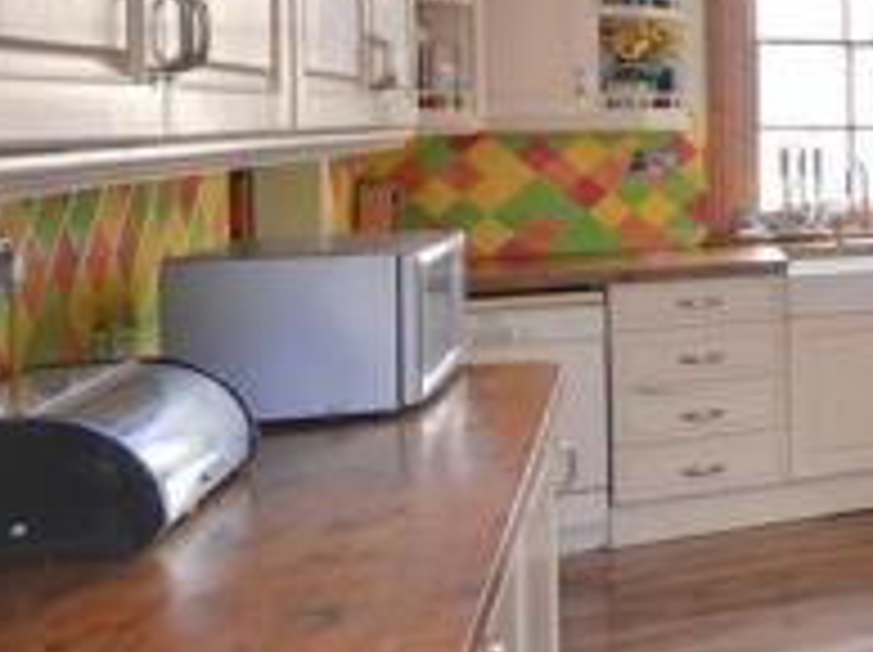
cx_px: 1449
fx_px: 1351
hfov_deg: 23.9
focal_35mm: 54
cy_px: 117
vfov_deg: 26.6
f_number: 11
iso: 200
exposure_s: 6
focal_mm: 11
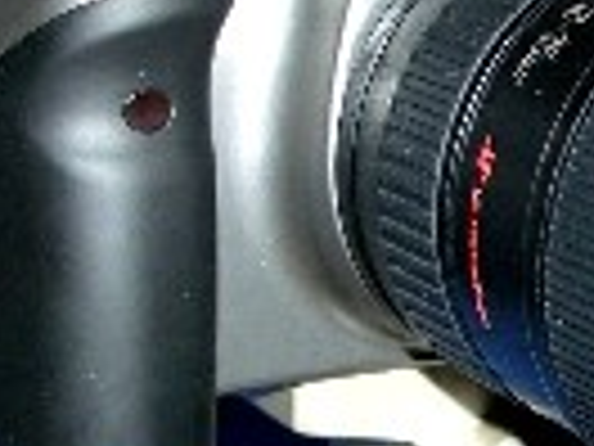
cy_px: 369
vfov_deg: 10.0
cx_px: 711
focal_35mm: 148
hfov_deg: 13.0
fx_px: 2540
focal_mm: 8.2
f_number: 3.1
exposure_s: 1/60
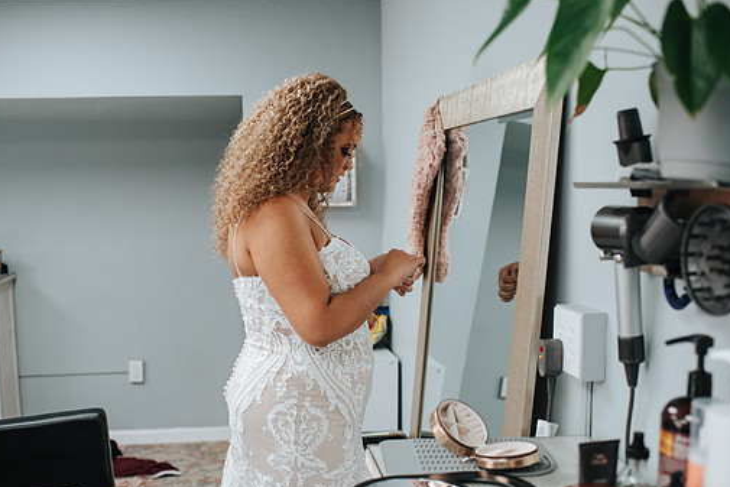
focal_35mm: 41
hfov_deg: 47.3
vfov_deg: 32.6
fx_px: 832
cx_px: 334
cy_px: 277
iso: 640
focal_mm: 35
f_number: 2.8
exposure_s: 1/320
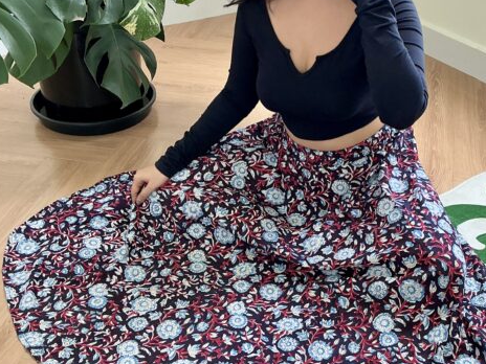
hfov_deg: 38.0
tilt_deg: -29.7
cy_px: 141
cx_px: 300
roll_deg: -1.5
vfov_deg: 29.0
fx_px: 702
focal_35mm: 50
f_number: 1.8
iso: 50
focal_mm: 3
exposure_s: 1/100
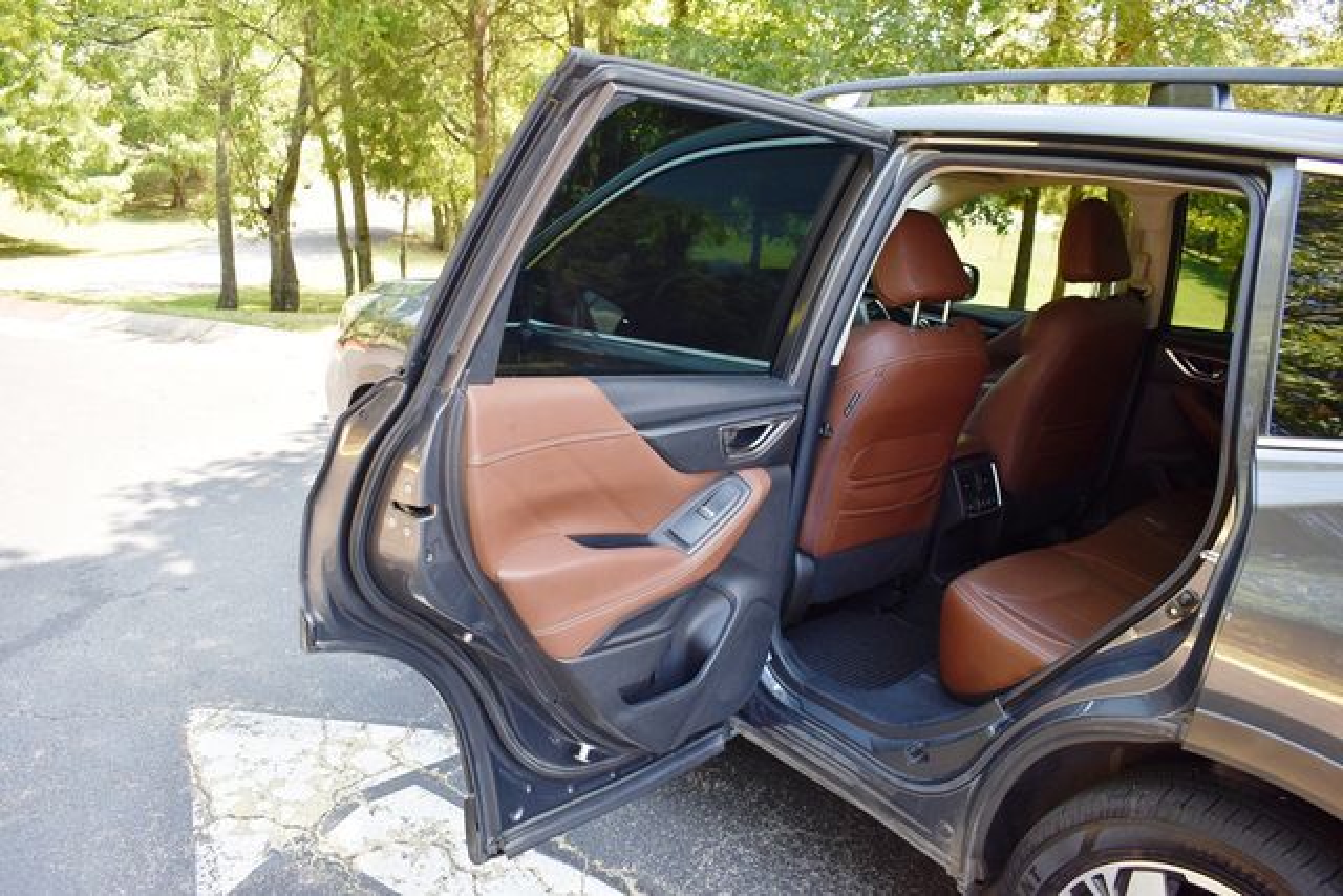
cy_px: 448
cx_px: 672
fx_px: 1007
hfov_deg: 67.4
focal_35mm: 27
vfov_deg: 48.0
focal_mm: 18
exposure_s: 1/250
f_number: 5
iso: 400
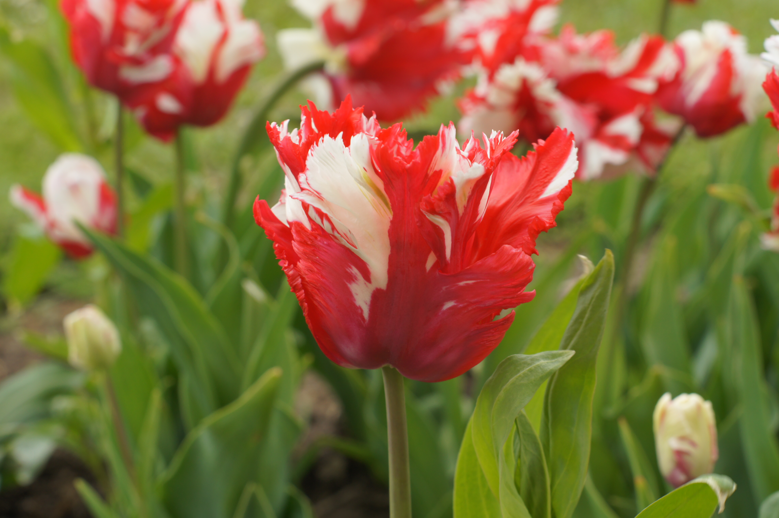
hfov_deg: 27.0
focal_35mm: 75
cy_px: 259
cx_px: 390
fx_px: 1622
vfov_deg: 18.2
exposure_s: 1/80
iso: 200
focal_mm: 50
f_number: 9
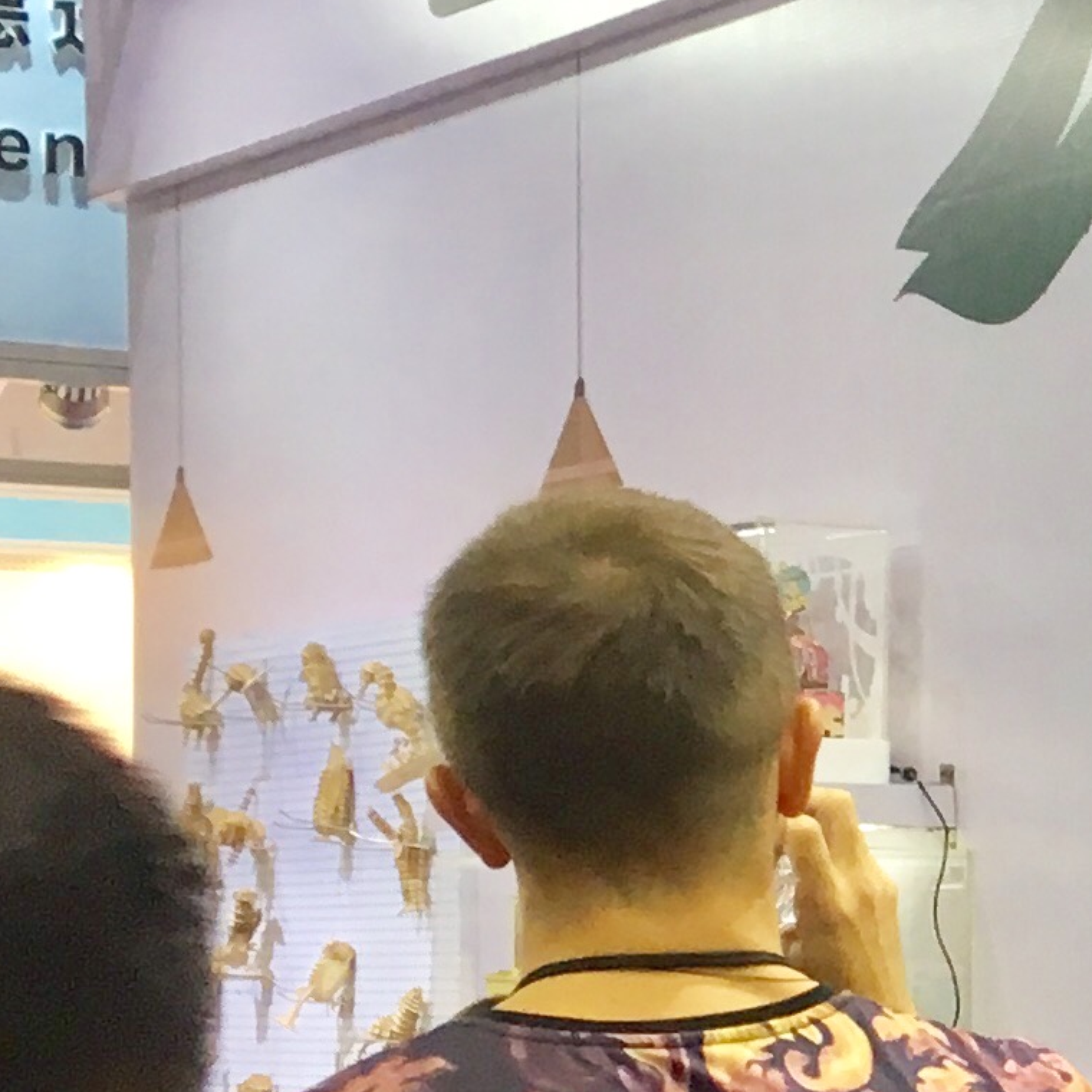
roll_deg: +0.9
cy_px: 816
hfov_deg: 11.7
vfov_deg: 12.8
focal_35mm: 136
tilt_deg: +1.0
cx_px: 2101
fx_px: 4854
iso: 32
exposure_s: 1/33
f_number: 2.2
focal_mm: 4.15
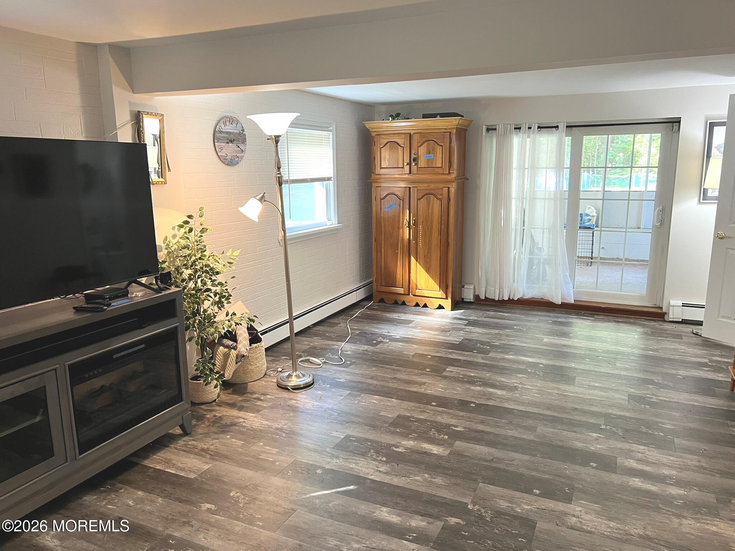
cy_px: 276
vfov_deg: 53.1
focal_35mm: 26
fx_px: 552
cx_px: 368
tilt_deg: -11.8
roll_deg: +1.8
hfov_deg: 67.3
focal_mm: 5.7
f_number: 1.5
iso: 160
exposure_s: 1/60
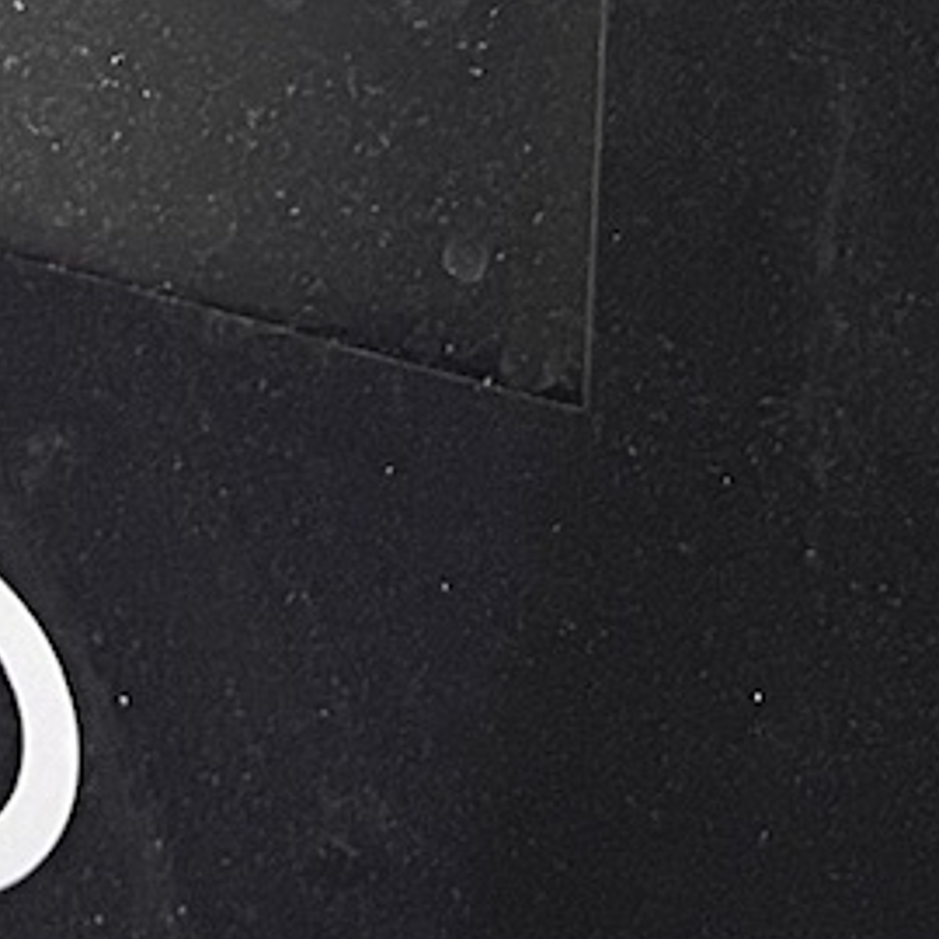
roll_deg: -0.6
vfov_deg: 9.1
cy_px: -1294
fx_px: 5340
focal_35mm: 174
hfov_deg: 10.0
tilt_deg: -10.3
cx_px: 351
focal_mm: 5.1
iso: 320
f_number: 1.6
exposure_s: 1/50
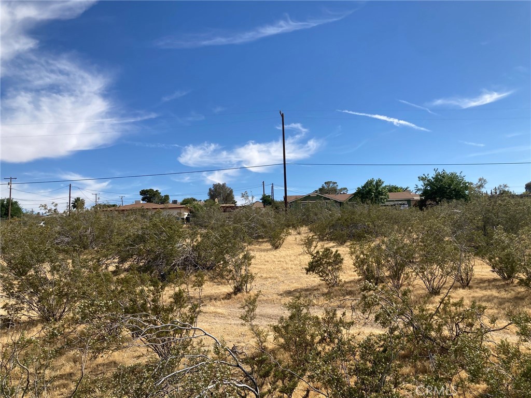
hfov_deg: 63.4
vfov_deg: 49.7
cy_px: 199
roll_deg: +0.9
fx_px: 430
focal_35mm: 28
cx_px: 266
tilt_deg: +7.2
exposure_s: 1/2825
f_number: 1.8
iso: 20
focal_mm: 3.99
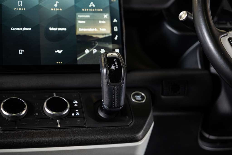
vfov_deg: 18.2
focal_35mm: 75
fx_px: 483
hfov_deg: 27.0
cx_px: 116
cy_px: 78
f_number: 2.8
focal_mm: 75
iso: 1600
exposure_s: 1/125
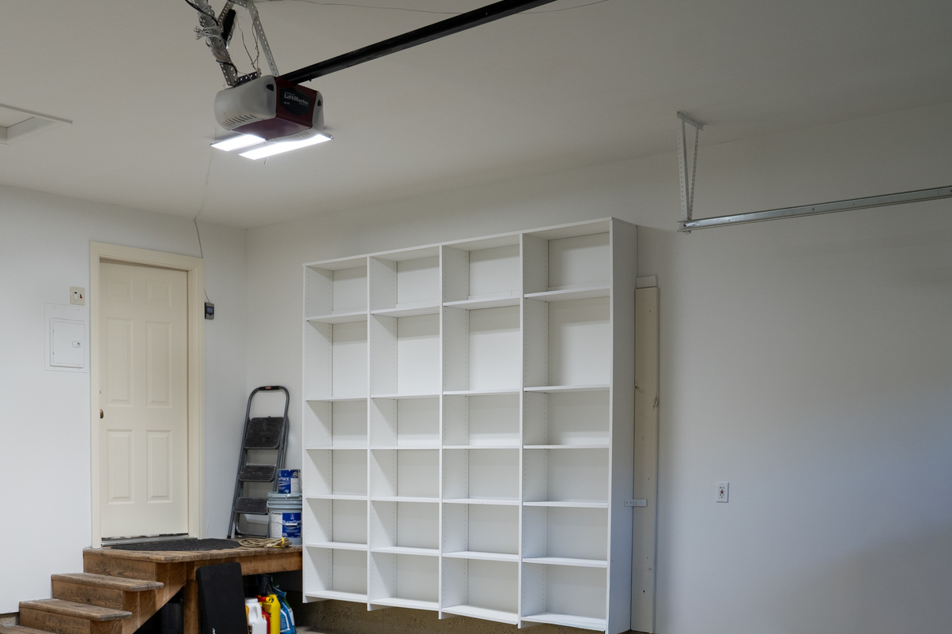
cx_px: 247
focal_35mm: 42
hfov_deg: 45.0
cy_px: 533
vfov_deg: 30.8
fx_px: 1110
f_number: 4
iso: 250
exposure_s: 1/160
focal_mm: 24
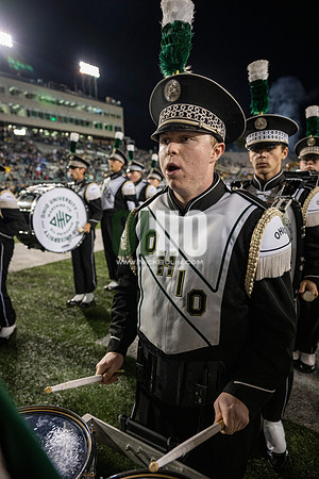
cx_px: 160
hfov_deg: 53.1
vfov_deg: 73.7
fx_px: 319
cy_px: 240
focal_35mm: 24
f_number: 3.2
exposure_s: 1/500
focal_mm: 24
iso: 1250
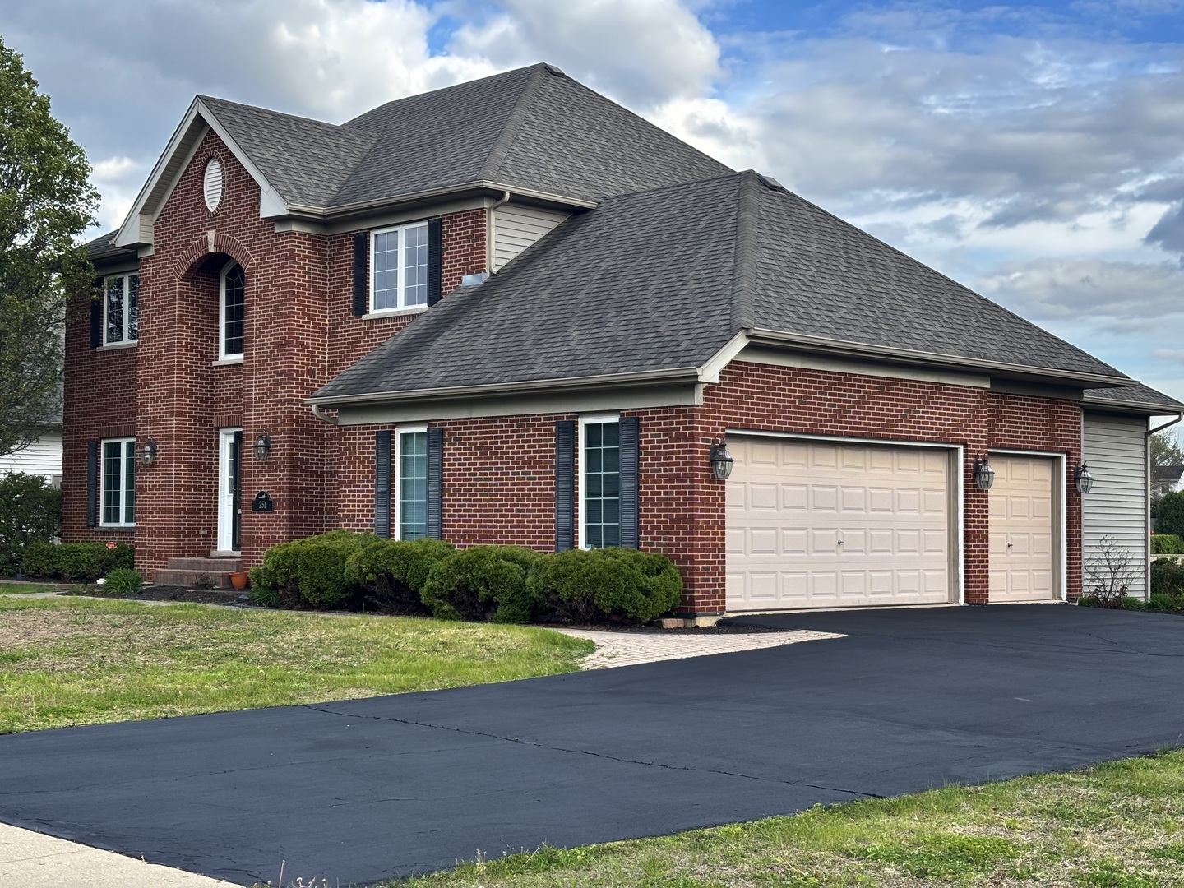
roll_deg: -0.6
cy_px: 444
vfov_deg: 28.0
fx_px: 1779
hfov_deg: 36.8
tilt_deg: +2.4
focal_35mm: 52
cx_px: 592
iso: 32
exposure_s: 1/615
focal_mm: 5.96
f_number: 1.6
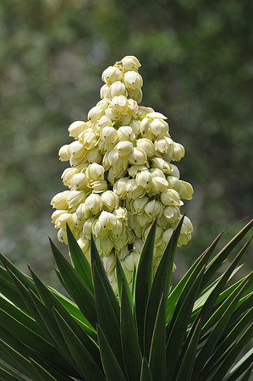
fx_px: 4279
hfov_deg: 3.4
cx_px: 126
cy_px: 190
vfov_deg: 5.1
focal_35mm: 405
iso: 200
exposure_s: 1/320
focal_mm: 270
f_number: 9
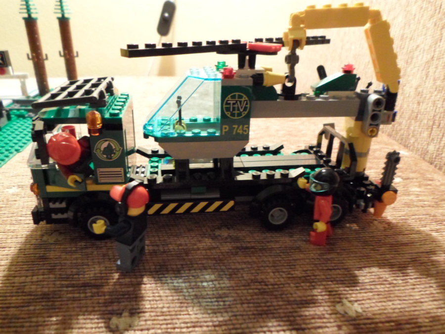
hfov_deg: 69.4
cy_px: 167
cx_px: 222
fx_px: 321
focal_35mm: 25
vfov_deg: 54.9
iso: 400
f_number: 2.5
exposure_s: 1/6
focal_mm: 4.5
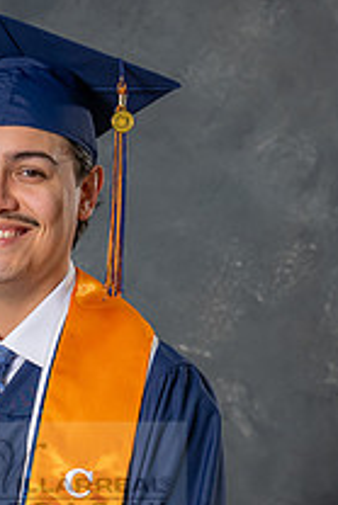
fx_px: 2601
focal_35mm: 185
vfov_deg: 11.0
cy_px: 478
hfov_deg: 7.4
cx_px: -44
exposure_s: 1/200
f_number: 3.5
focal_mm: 57
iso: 200
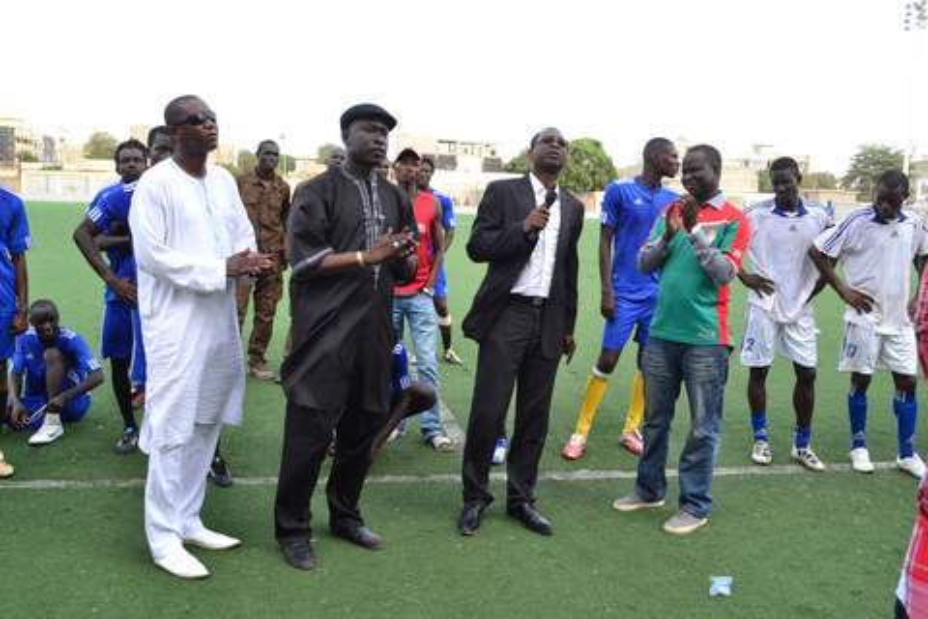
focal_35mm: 33
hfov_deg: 57.2
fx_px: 851
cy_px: 310
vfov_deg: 40.0
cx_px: 464
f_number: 7.1
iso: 400
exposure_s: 1/200
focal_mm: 22
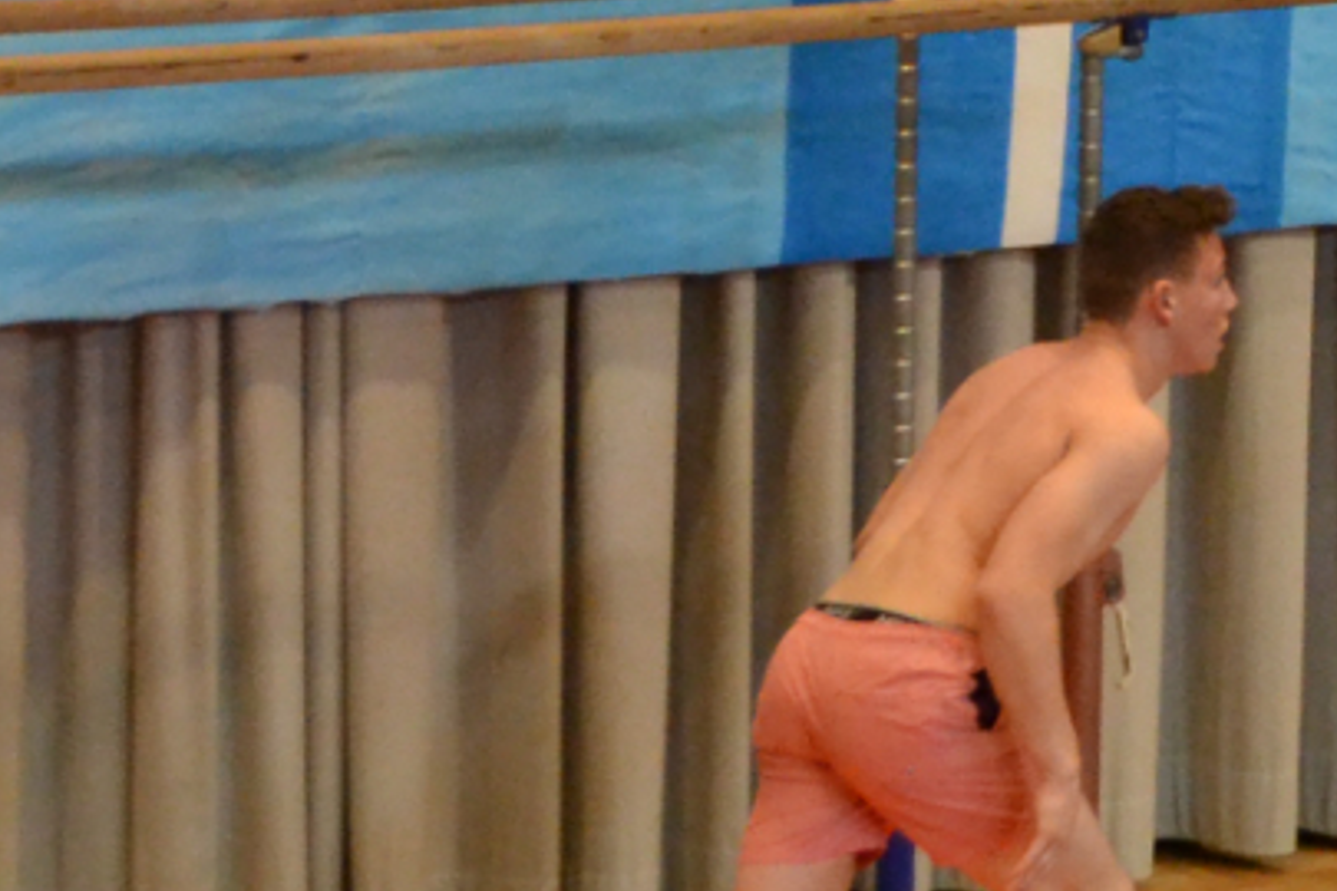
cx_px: 2948
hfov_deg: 7.6
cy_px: 150
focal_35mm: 258
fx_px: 9581
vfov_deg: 5.3
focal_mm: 34
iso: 2500
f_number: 5
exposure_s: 1/500
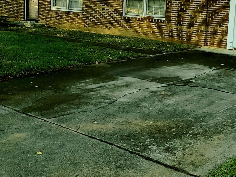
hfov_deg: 32.1
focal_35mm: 60
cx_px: 138
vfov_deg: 23.9
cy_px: 29
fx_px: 409
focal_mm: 4.3
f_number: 2.4
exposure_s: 1/514
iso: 50
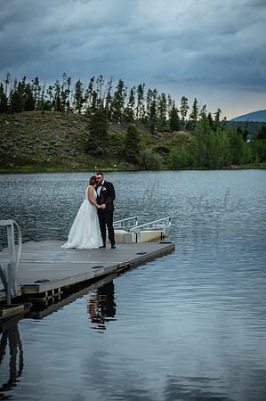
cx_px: 133
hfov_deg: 16.0
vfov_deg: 23.9
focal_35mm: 85
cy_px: 200
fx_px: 944
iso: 640
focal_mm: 85
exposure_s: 1/400
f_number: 3.2
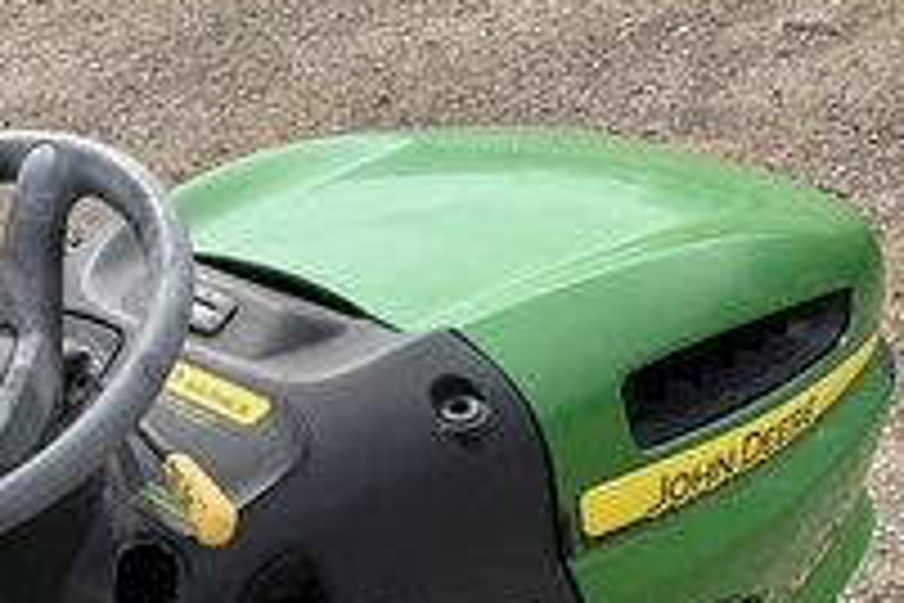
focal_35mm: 60
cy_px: 576
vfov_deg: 21.9
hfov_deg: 32.0
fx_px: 1507
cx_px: 108
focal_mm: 3
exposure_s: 1/898
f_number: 1.8
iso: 25
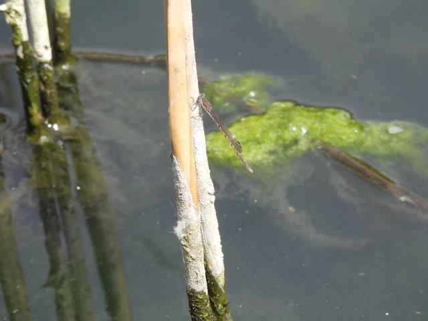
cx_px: 214
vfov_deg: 2.1
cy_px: 160
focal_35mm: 700
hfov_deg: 2.8
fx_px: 8655
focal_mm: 125
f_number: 6.3
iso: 100
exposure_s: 1/250
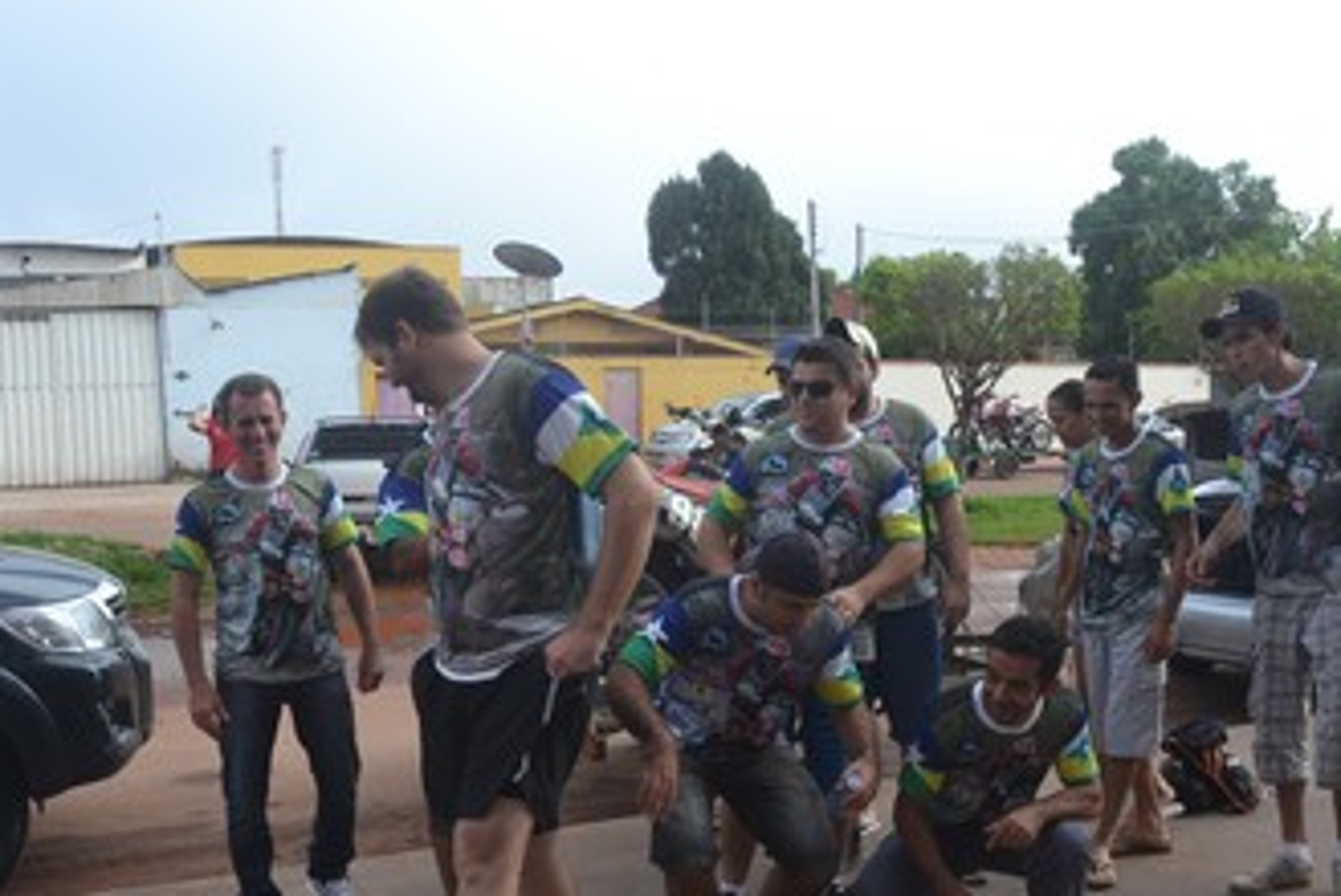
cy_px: 603
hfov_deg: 47.4
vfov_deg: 32.4
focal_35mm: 41
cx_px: 668
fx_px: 1529
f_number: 6.3
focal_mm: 20
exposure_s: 1/160
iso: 100
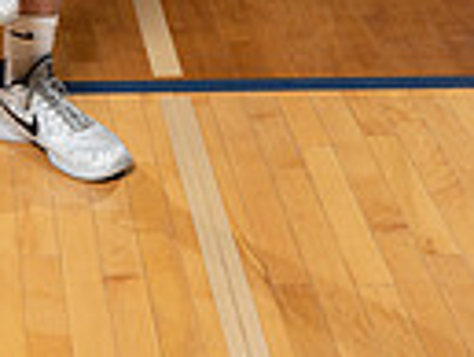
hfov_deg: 13.8
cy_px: -420
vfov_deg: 9.6
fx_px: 1933
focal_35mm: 141
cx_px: 37
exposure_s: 1/250
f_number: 5.6
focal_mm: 42
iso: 400
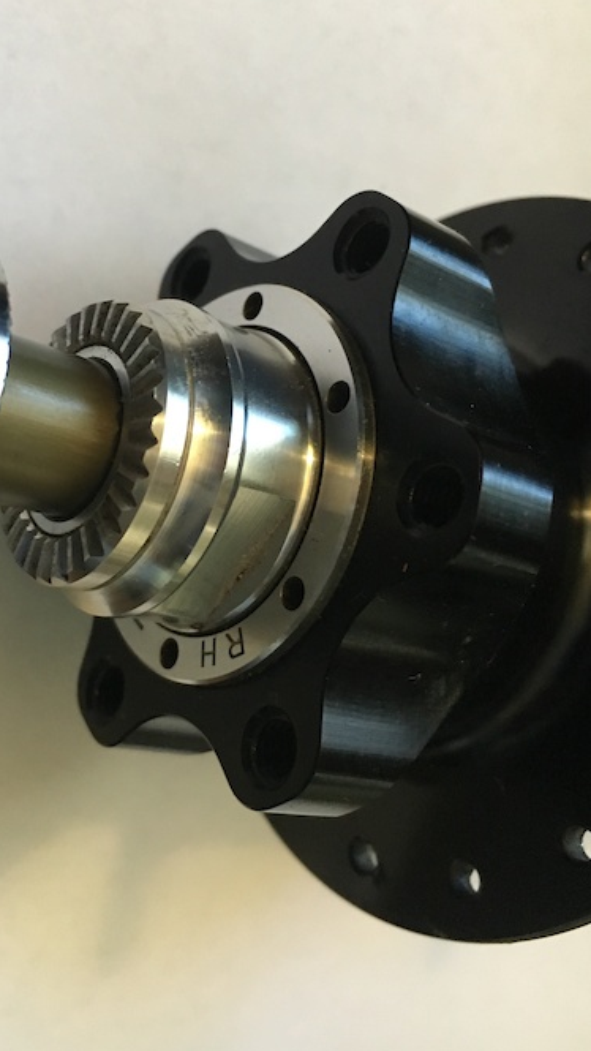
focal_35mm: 38
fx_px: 1059
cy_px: 428
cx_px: 168
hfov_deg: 30.8
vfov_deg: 52.5
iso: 200
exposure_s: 1/15
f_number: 2.2
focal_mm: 4.15
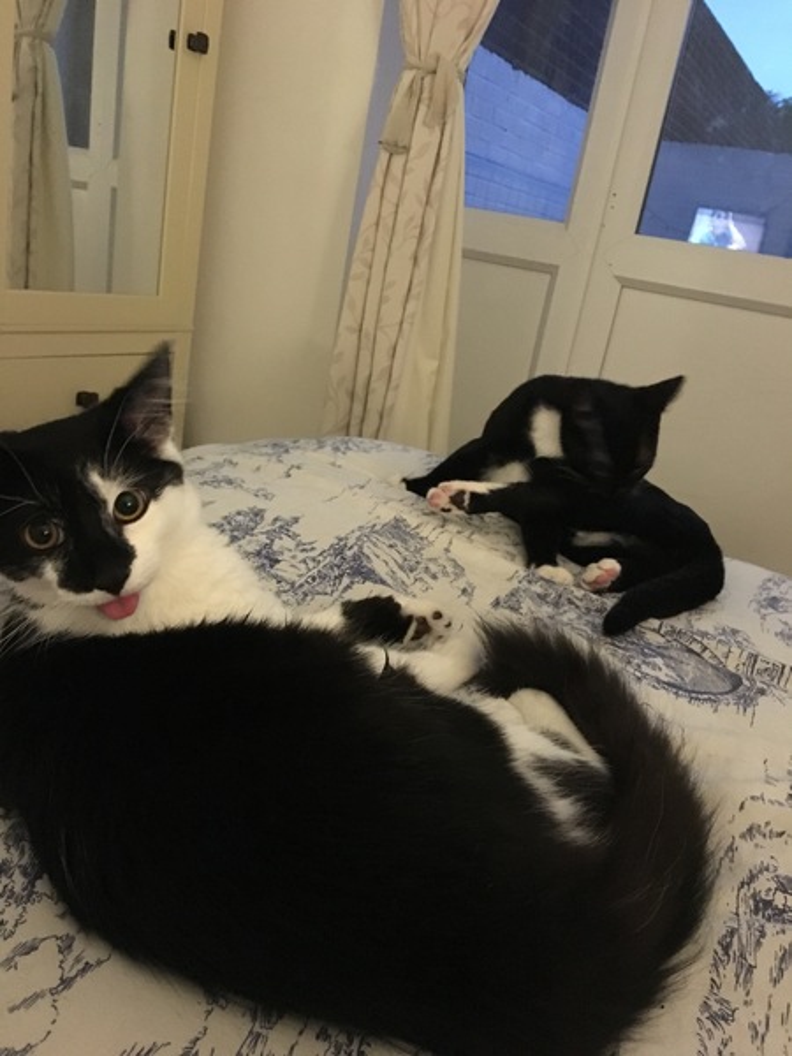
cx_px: 396
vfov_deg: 61.7
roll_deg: -10.0
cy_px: 528
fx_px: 885
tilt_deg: -16.2
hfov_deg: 48.2
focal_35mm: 29
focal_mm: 4.15
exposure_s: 1/17
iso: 800
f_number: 2.2
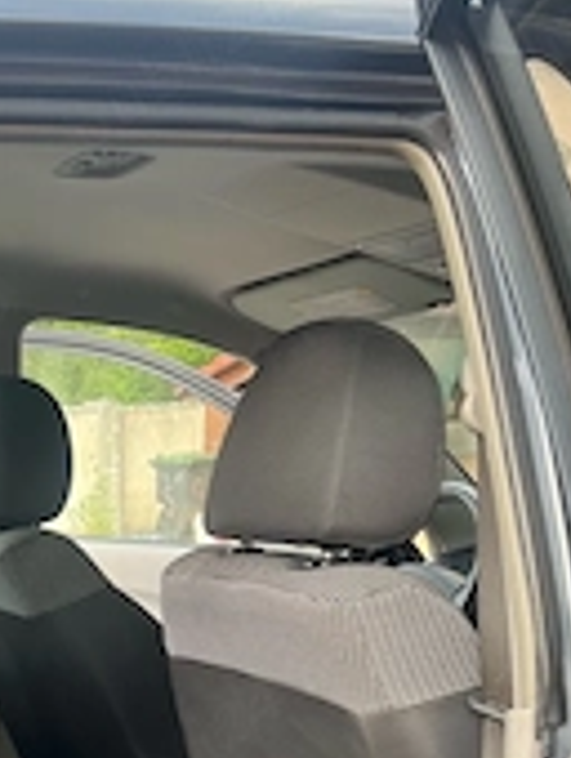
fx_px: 1338
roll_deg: +3.3
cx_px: -45
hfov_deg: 22.8
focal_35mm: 61
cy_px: 794
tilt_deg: -15.6
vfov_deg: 29.2
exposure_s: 1/161
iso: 50
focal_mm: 5.7
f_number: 1.5
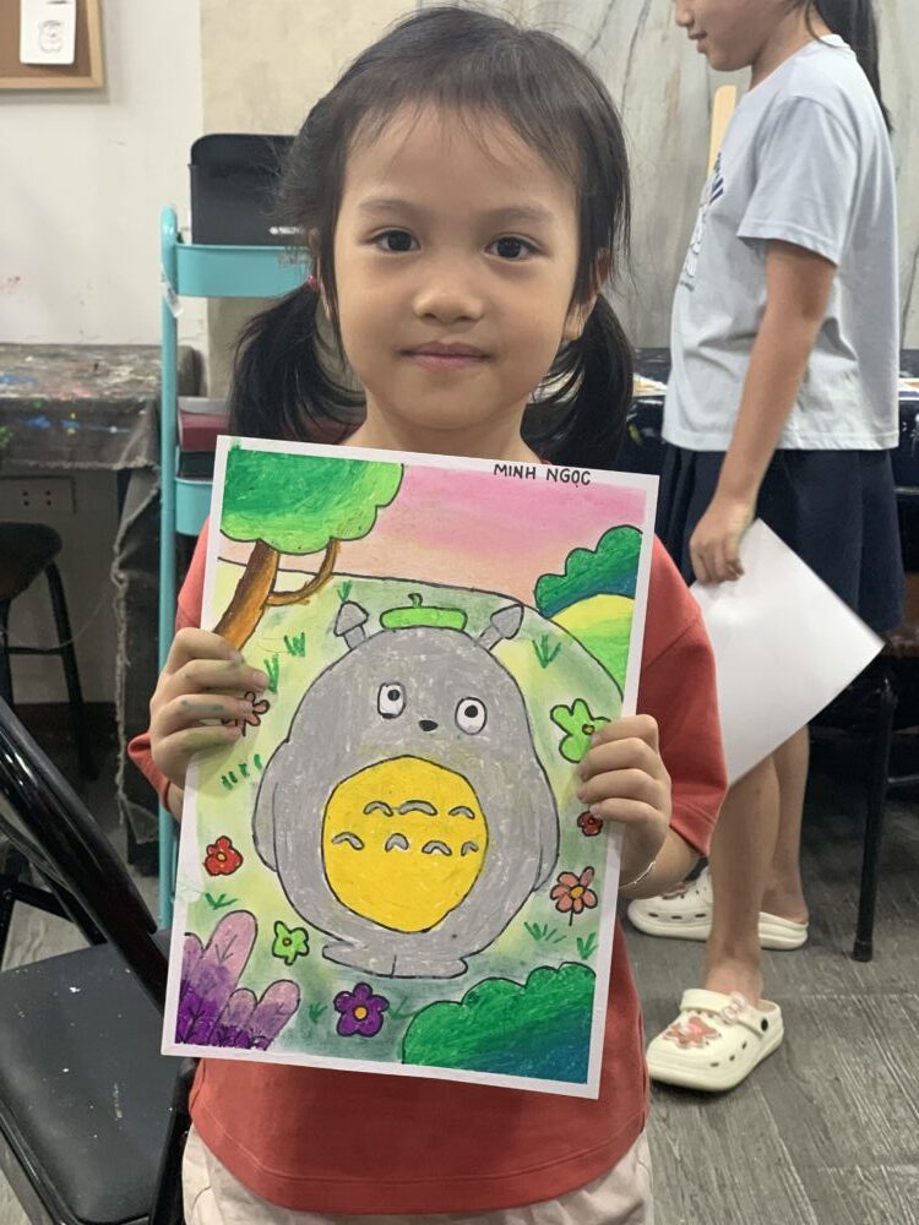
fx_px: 1841
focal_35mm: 52
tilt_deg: -15.5
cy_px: 612
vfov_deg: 36.8
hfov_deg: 28.0
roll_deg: -1.4
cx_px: 460
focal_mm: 6
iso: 160
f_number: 2.4
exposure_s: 1/60
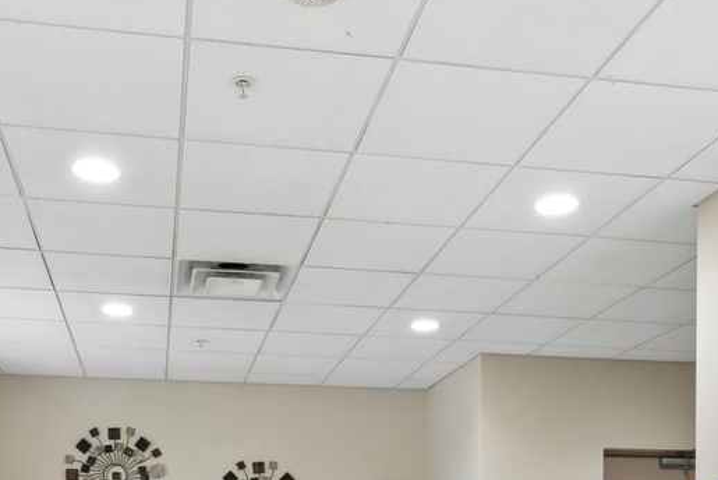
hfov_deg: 44.4
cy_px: 579
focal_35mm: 44
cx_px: 314
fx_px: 878
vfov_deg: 27.0
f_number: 9.5
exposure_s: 1/4
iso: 200
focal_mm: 14
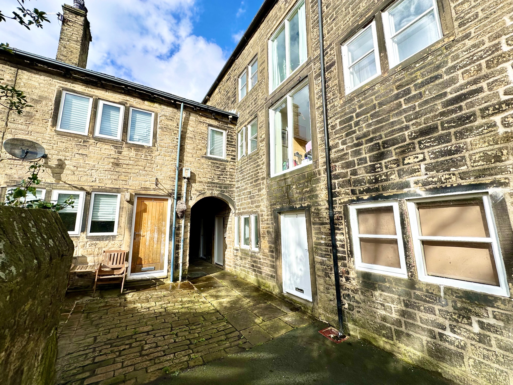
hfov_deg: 102.1
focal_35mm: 14
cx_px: 256
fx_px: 207
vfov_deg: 85.7
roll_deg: +0.5
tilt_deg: +9.5
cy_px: 192
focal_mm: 2.22
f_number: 2.2
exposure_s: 1/1435
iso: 50
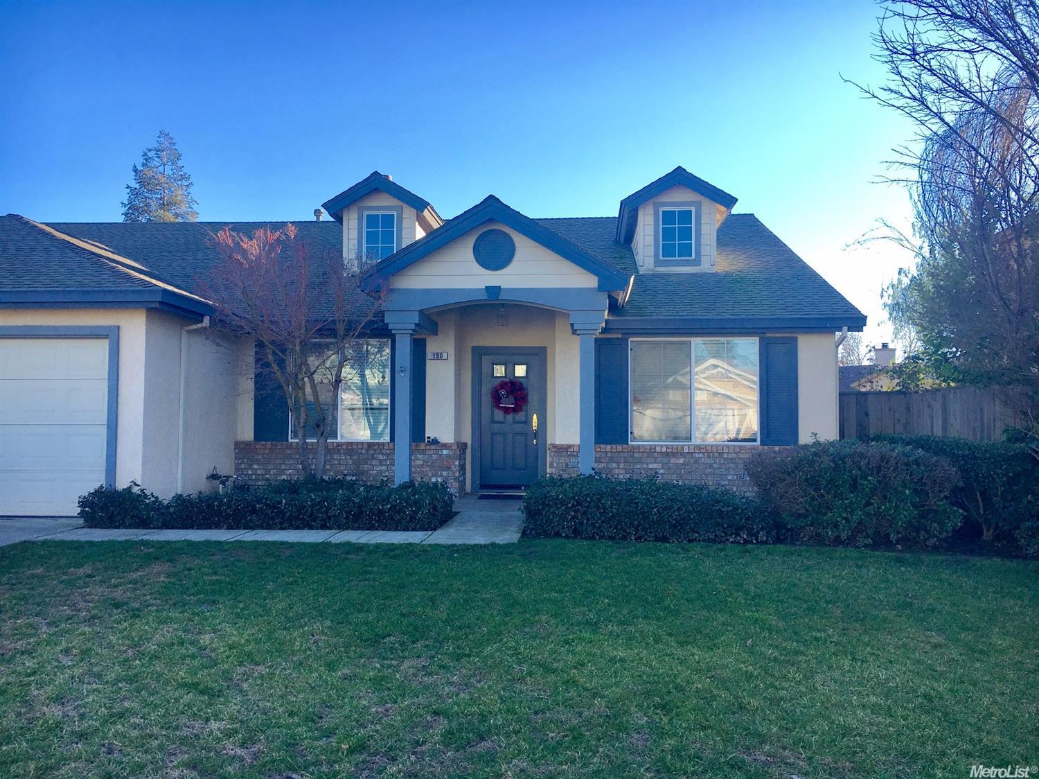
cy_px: 390
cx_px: 520
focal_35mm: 29
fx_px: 870
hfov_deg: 61.7
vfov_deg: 48.2
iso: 25
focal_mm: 4.15
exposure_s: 1/466
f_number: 2.2
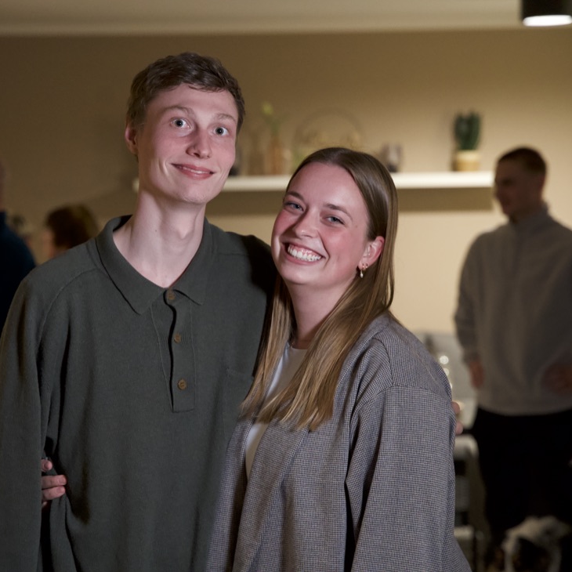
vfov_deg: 18.1
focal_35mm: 96
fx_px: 1795
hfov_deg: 18.1
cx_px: 274
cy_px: 286
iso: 8000
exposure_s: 1/160
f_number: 4
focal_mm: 75
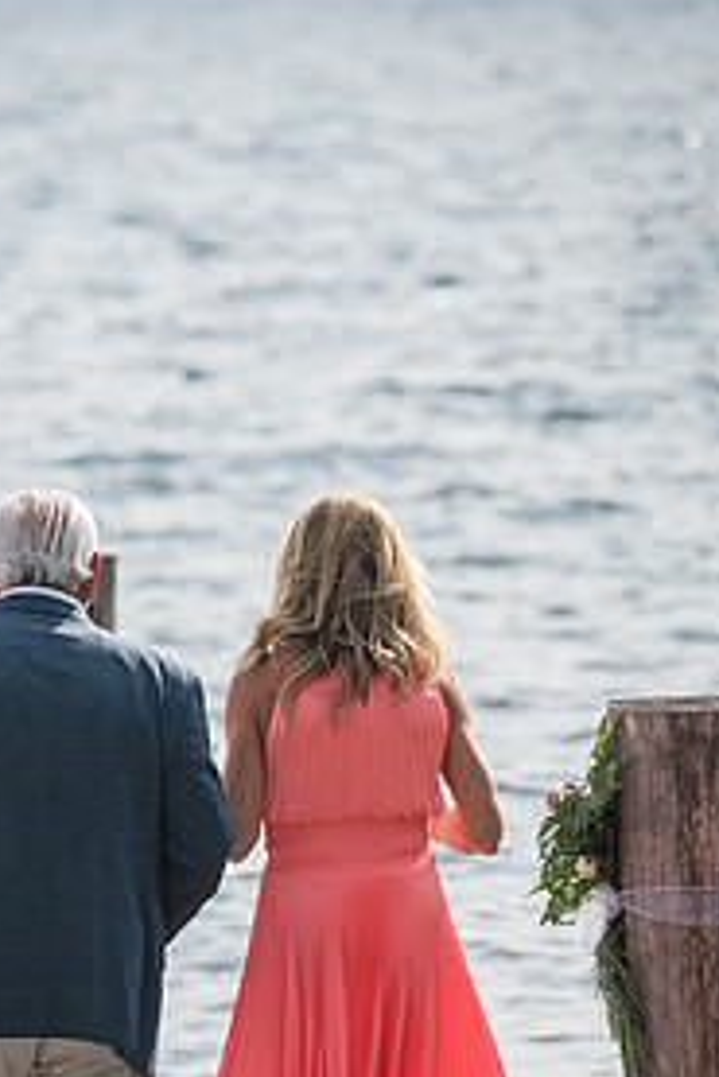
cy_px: 836
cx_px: 210
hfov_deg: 3.2
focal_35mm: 426
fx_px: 12745
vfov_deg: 4.8
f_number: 4
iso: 200
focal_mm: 175
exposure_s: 1/1000
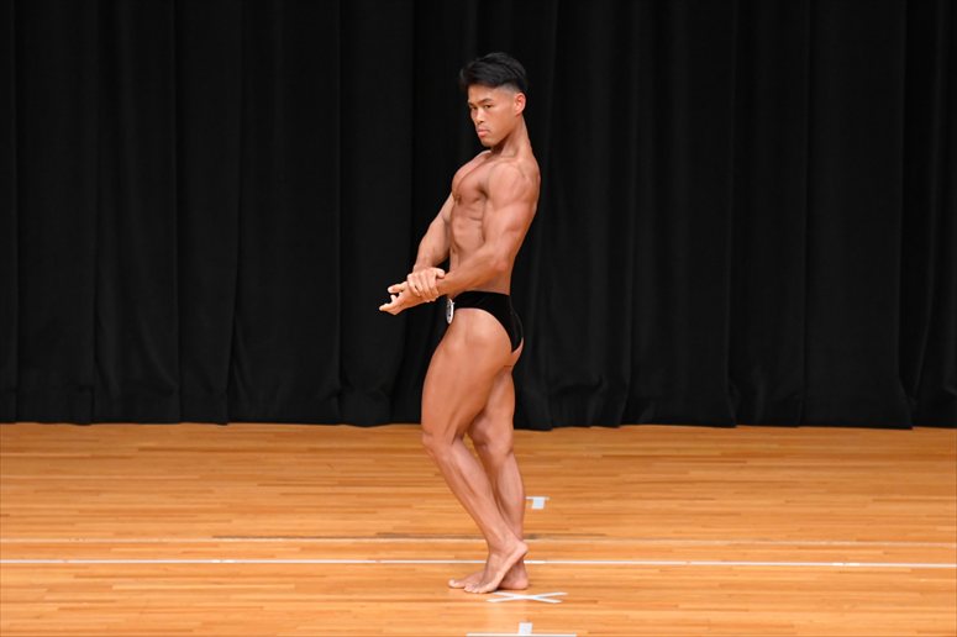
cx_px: 478
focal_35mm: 285
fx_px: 7573
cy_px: 318
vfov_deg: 4.8
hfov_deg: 7.2
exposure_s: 1/400
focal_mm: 190
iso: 4000
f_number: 5.6
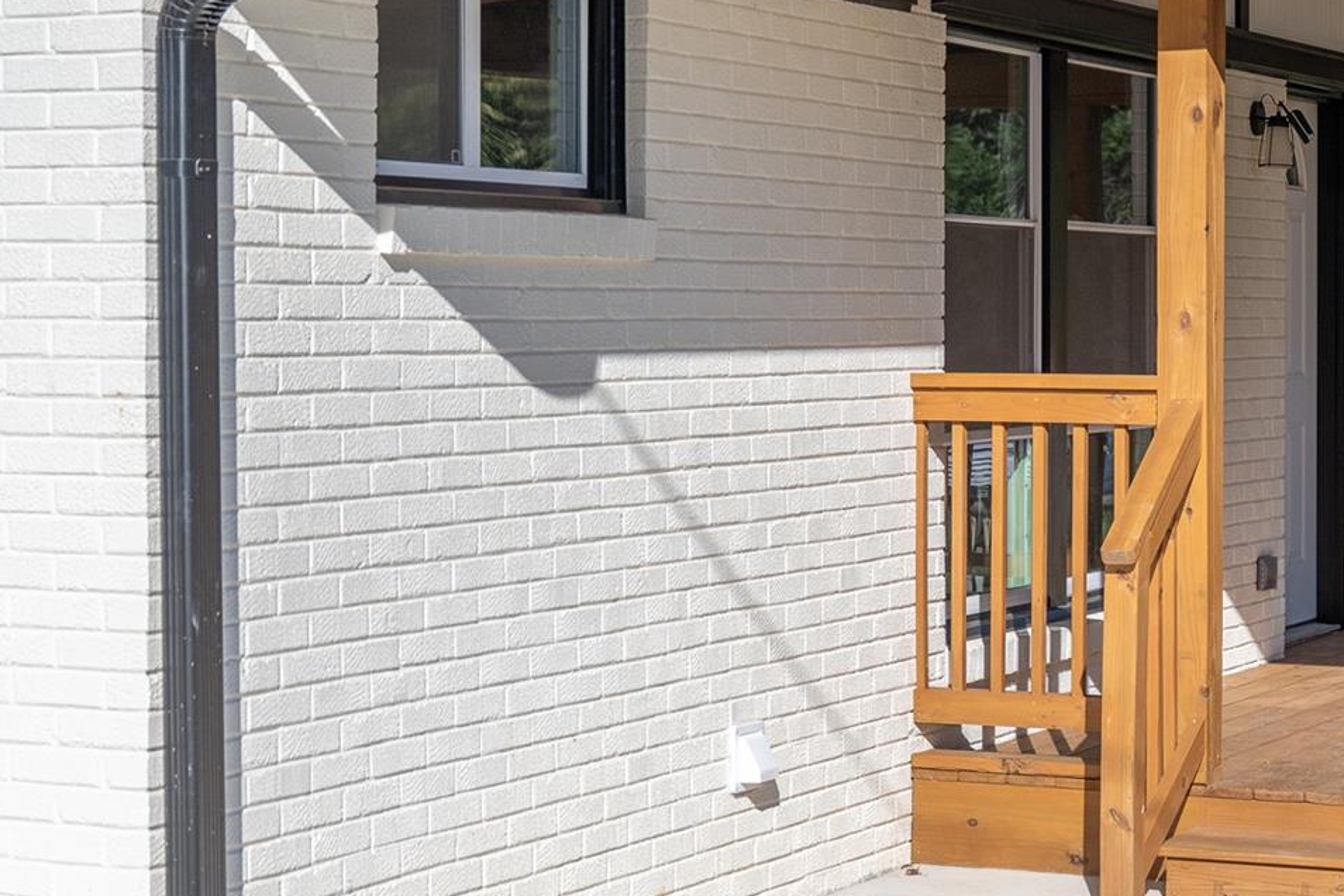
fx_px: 3285
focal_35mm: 88
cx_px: 1034
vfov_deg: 15.5
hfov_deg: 22.9
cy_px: 413
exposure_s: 1/4000
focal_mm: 41
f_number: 3.5
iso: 160
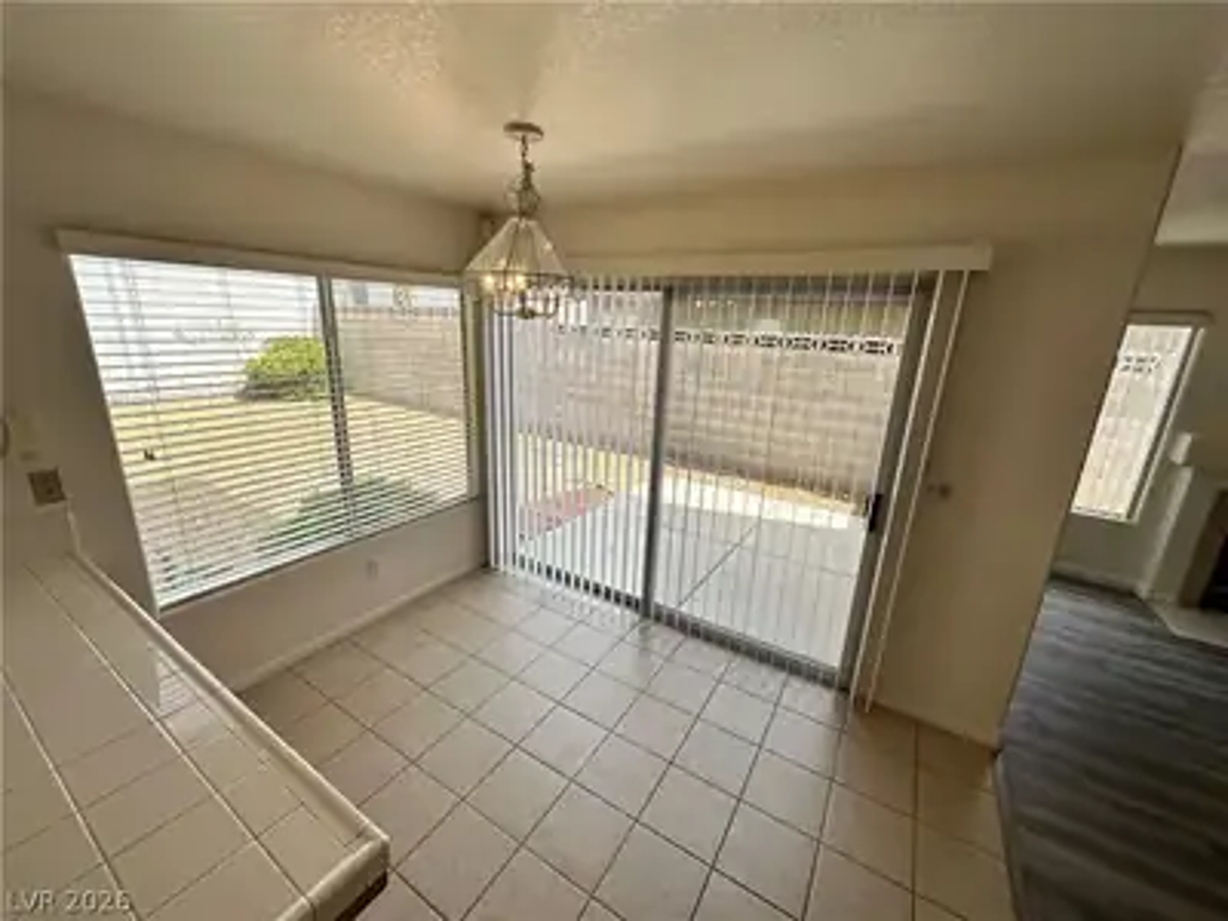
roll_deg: -2.4
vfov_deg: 85.7
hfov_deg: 102.1
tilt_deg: -13.9
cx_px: 614
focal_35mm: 14
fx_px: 497
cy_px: 460
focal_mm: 2.22
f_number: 2.2
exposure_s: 1/831
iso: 40
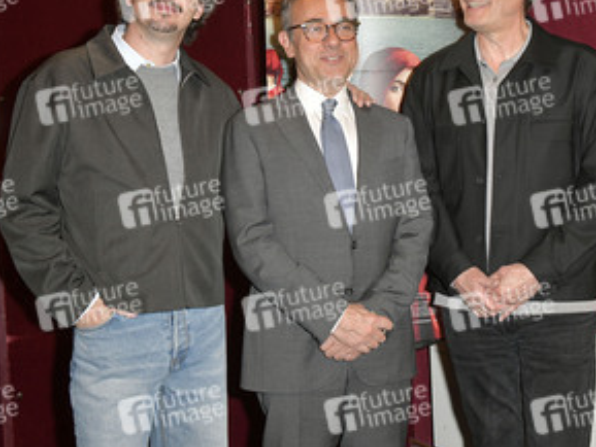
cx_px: 323
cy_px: 152
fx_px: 982
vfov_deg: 25.6
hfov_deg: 33.7
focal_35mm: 57
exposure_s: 1/160
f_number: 5.6
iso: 2500
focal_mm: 38
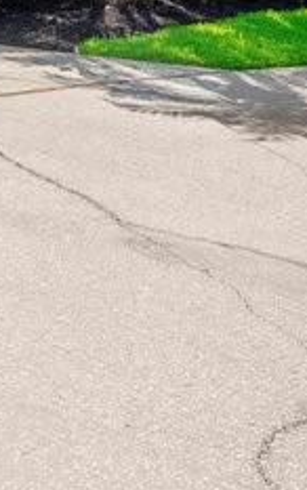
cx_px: -427
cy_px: -148
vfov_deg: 25.3
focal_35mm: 70
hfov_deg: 13.6
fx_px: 935
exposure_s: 1/200
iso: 100
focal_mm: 16
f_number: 10
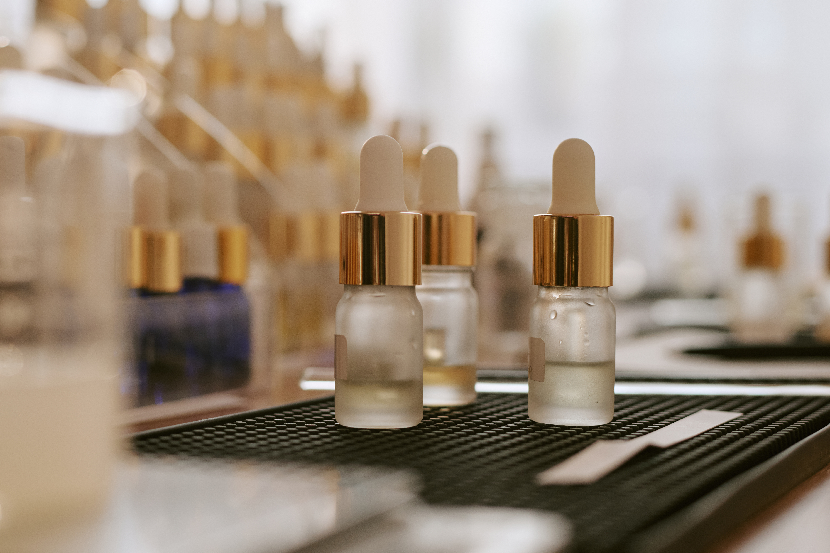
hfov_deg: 26.6
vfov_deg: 17.9
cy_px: 247
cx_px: 316
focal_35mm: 76
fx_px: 1752
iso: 320
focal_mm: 58
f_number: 4
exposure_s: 1/200
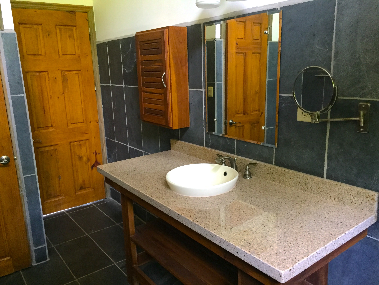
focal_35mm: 29
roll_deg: +0.5
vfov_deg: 48.2
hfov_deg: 61.7
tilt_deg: -13.3
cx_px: 190
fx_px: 318
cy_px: 142
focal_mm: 4.15
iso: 250
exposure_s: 1/15
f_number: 2.2
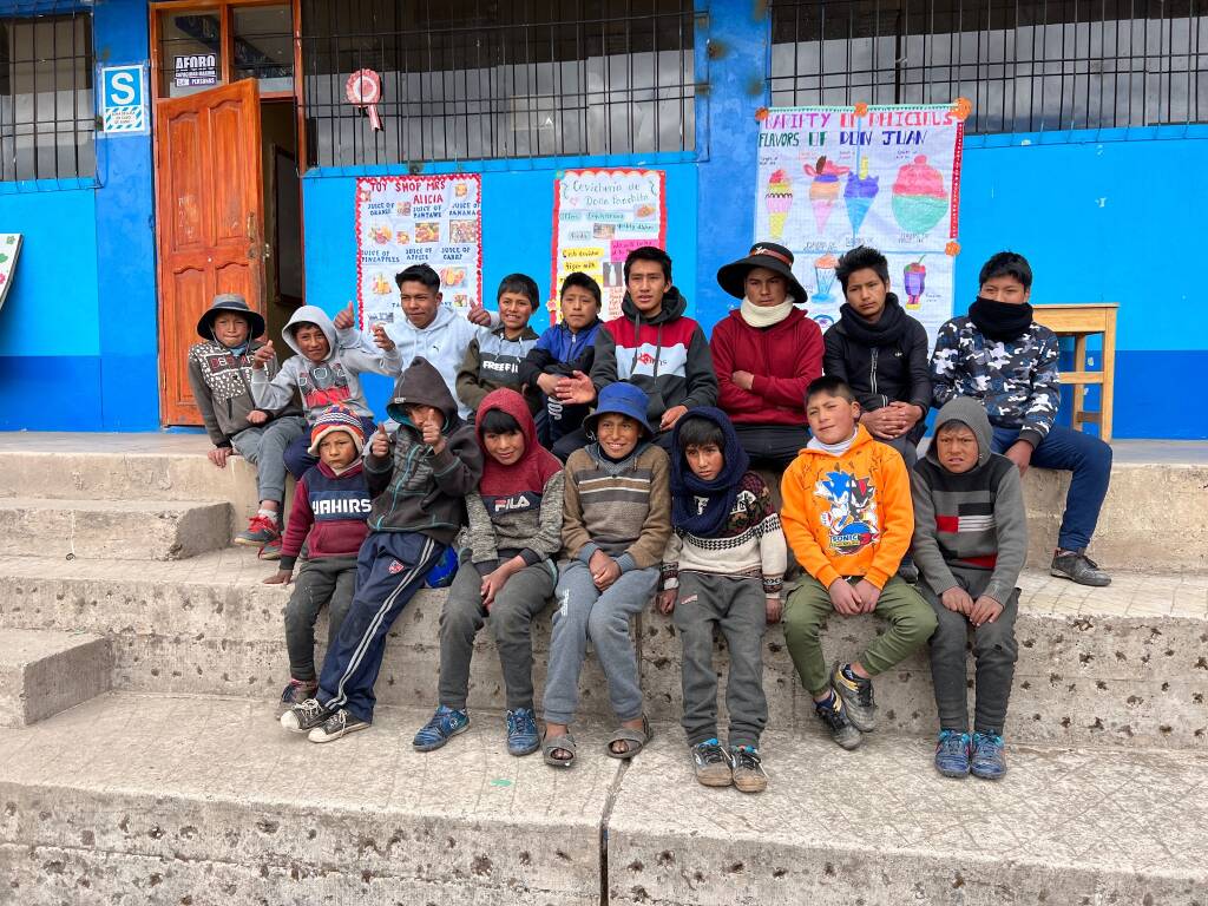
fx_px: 907
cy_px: 453
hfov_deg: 67.3
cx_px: 604
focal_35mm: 26
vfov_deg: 53.1
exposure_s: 1/1147
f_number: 1.5
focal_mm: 5.7
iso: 50
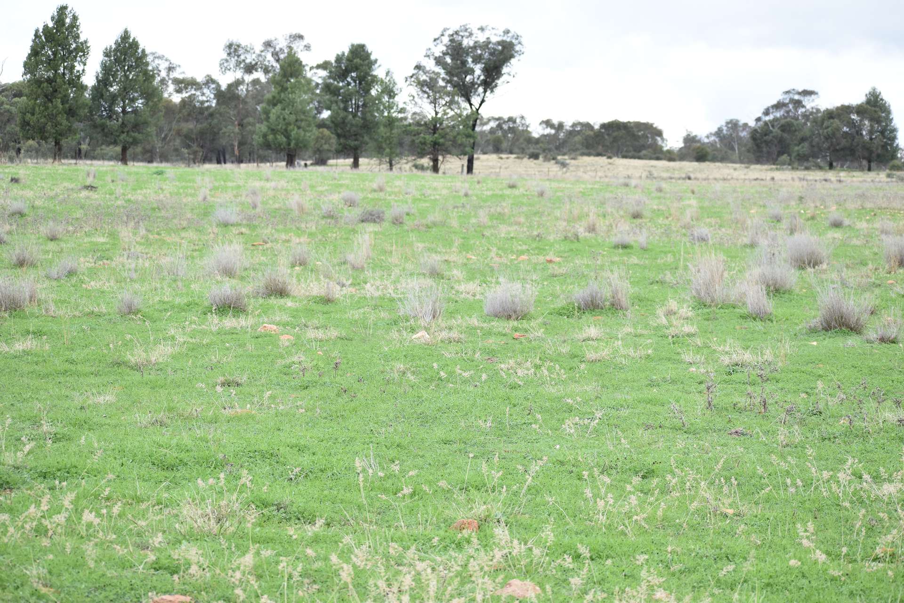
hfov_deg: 19.5
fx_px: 2636
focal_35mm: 105
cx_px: 452
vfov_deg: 13.0
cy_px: 302
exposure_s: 1/250
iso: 400
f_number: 8
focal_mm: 70
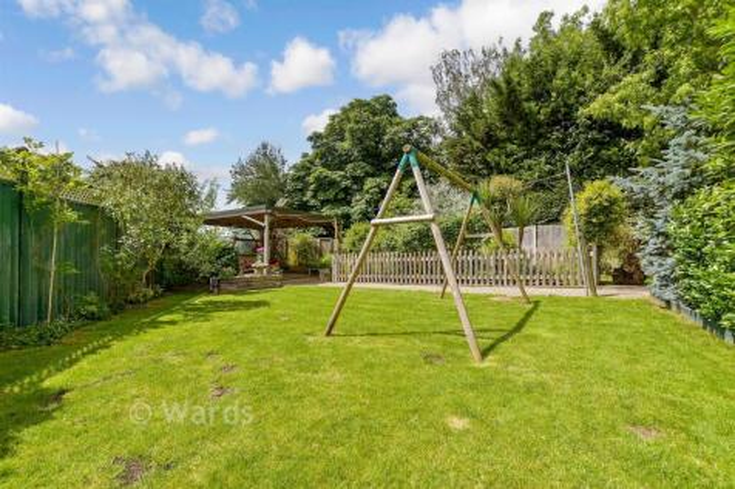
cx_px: 368
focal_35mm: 15
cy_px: 244
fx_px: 306
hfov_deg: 100.4
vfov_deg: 77.3
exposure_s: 1/400
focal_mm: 10
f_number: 8
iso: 160
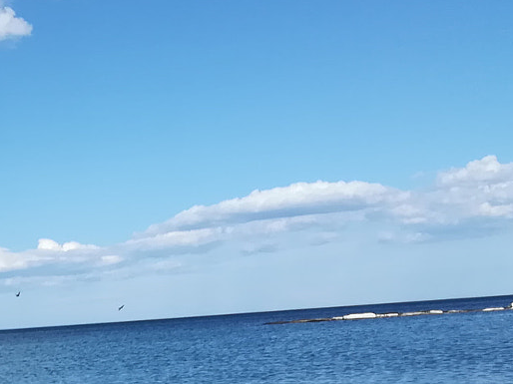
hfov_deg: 22.8
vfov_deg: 17.2
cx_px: -41
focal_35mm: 81
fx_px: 1200
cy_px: 481
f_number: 2.2
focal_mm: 3.83
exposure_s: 1/1431
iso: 50
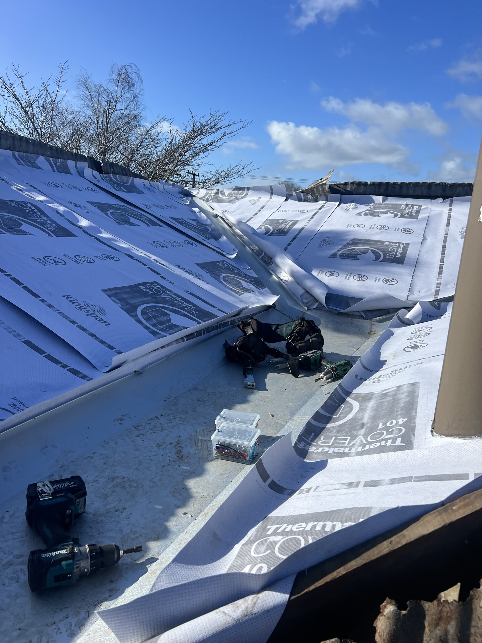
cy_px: 322
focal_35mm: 26
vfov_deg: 67.3
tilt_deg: -11.2
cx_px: 241
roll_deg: -9.7
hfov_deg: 53.1
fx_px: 483
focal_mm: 5.7
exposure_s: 1/5319
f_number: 1.5
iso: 50
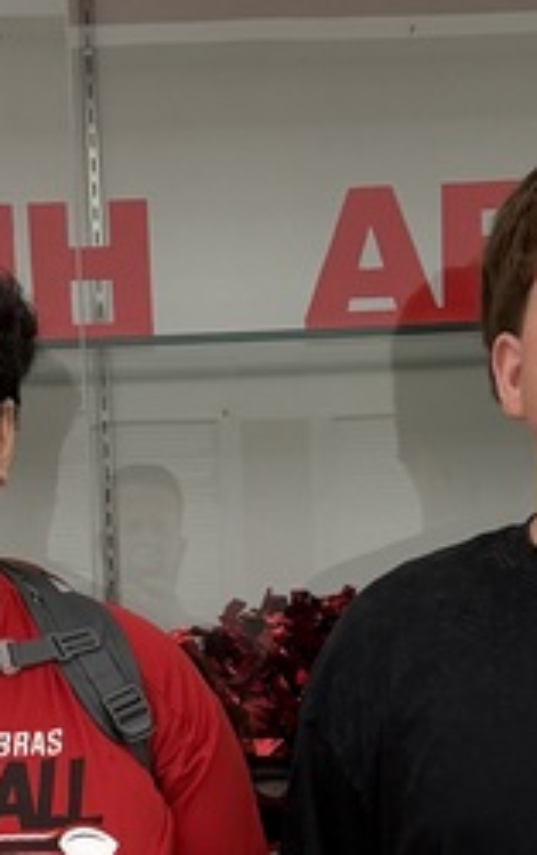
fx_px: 2427
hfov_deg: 12.6
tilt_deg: -8.6
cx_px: 215
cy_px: 951
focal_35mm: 104
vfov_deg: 19.1
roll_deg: +1.8
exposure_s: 1/60
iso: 160
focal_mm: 6.76
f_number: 1.78
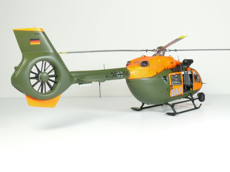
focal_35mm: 41
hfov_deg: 45.8
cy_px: 86
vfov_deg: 35.1
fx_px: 272
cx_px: 115
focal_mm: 8.6
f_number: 11
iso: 100
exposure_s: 1/6
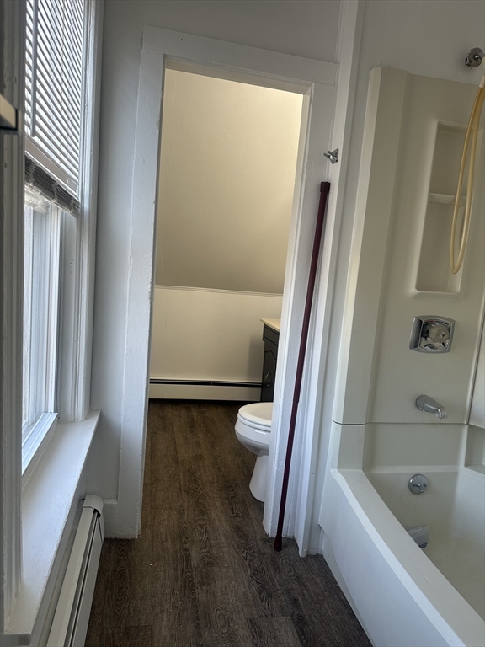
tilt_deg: -7.5
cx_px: 242
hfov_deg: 56.8
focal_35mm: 24
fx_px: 448
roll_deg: -5.3
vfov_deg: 71.6
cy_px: 324
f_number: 1.78
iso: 64
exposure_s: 1/124
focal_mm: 6.86
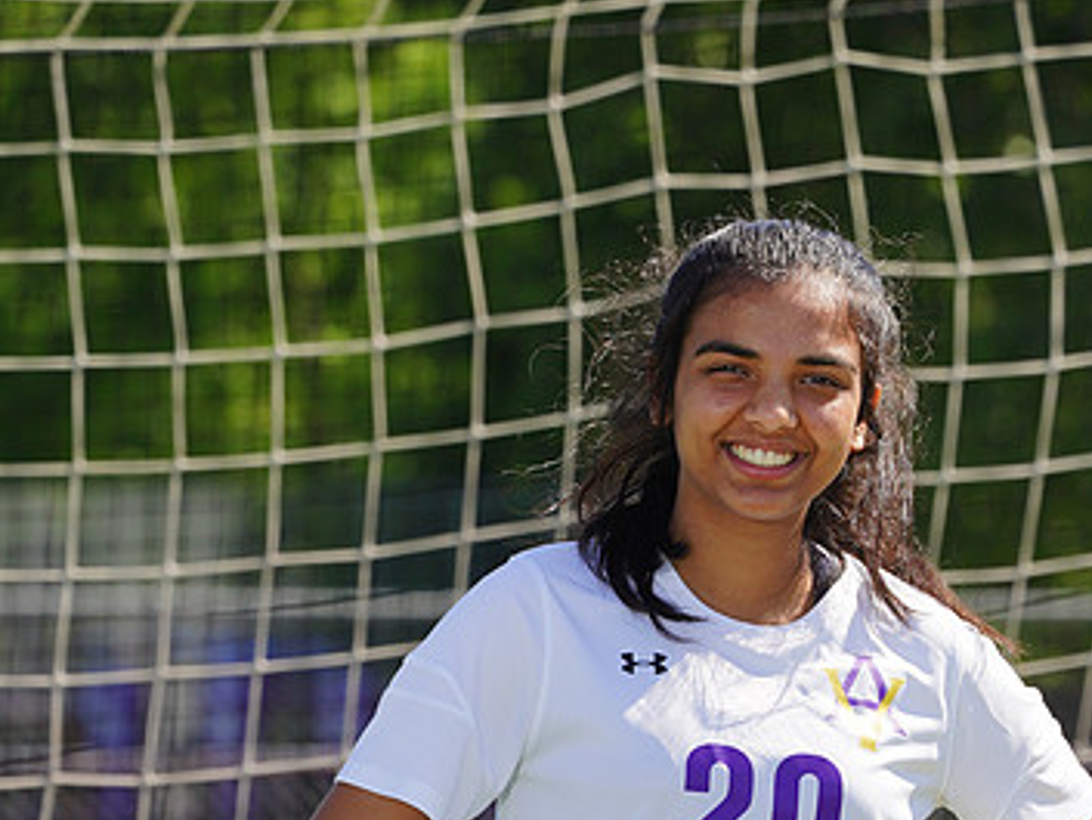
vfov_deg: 2.9
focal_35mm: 521
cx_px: 569
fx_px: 16441
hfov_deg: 3.8
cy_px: 891
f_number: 11
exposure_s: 1/250
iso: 200
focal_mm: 330
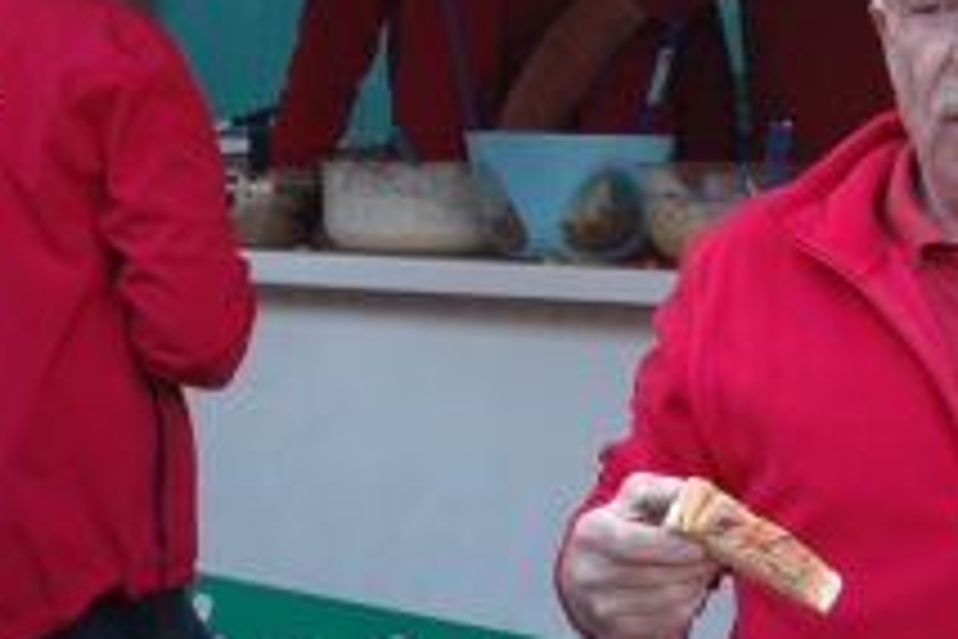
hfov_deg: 15.1
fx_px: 3592
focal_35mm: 135
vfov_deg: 10.1
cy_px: 675
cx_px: 724
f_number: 4.5
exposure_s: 1/80
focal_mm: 24
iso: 400
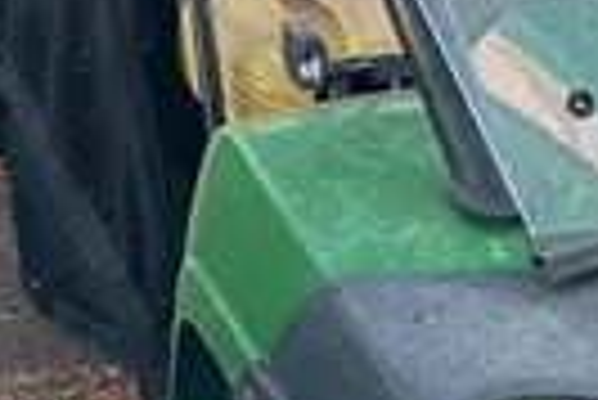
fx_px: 2478
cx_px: 715
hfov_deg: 13.4
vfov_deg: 9.2
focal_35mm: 149
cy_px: 173
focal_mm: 5.7
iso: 40
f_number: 1.5
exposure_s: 1/121
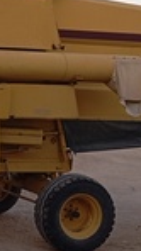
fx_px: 753
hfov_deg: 9.6
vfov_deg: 18.8
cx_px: -189
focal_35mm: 113
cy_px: 63
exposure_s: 1/142
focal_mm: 4.27
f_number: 1.8
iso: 102
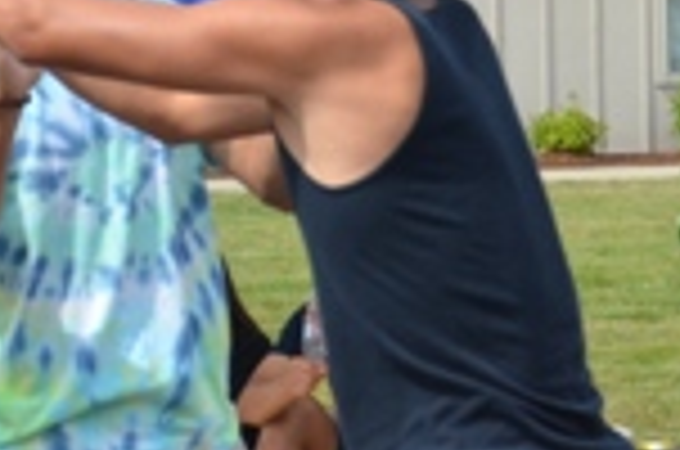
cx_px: -59
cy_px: 194
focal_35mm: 222
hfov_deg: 9.2
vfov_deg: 6.2
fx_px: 4187
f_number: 6.3
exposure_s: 1/1600
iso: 400
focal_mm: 35
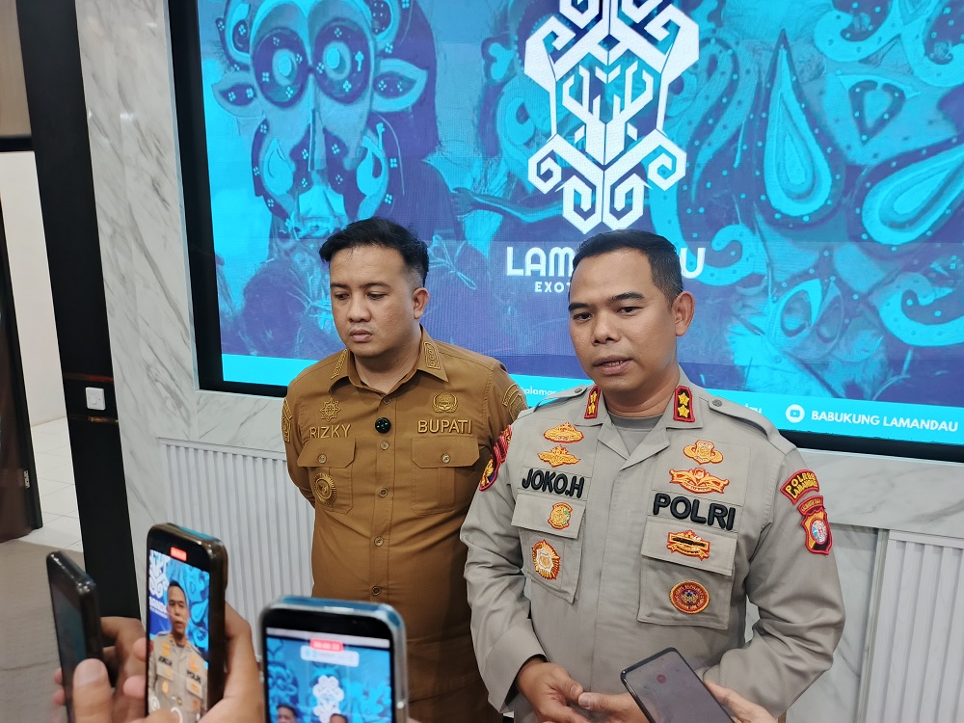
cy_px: 362
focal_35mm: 23
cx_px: 482
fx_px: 641
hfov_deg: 73.9
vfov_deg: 58.9
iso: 2577
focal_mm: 5.25
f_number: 1.7
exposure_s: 1/50
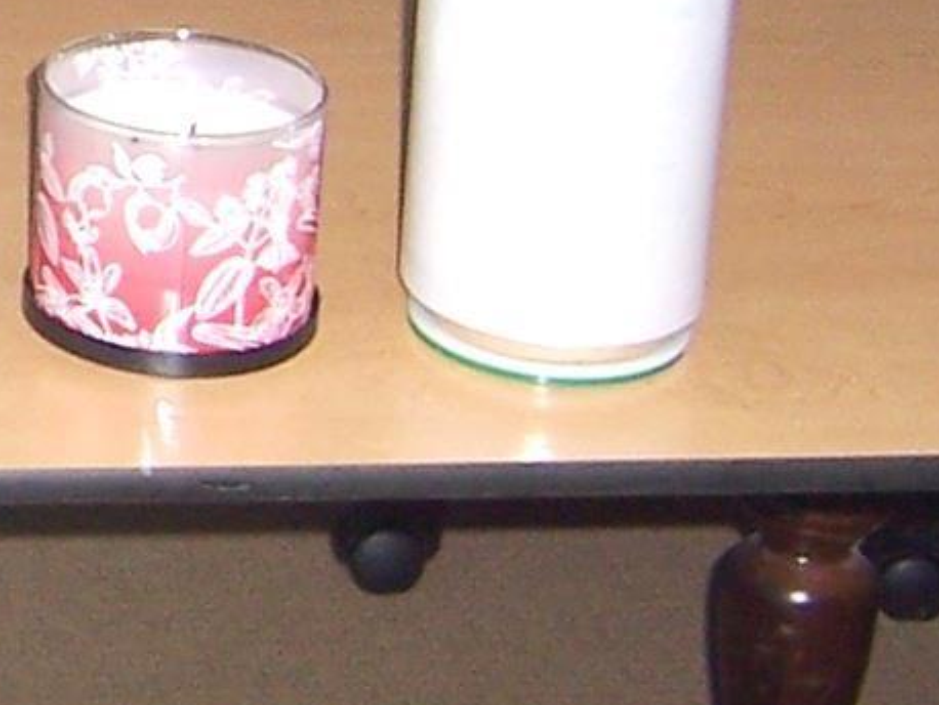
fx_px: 4505
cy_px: -412
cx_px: -951
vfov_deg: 8.7
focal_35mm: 166
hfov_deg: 10.8
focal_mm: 5.5
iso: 80
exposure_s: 1/60
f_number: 2.8
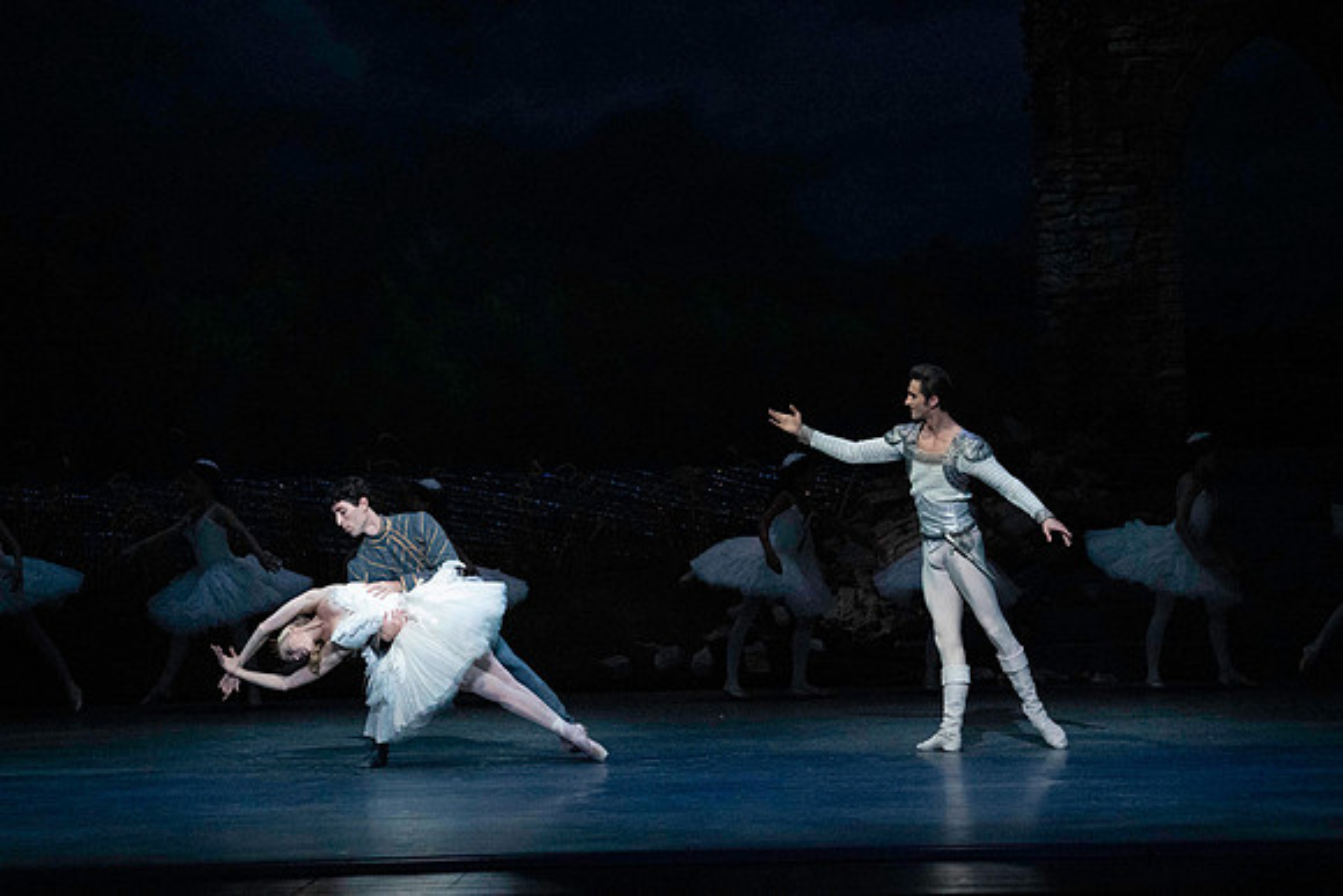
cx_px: 672
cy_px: 448
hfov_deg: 14.0
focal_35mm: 147
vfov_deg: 9.3
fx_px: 5485
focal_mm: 147
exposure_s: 1/400
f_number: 5
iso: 25600
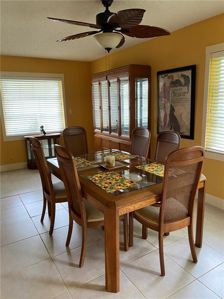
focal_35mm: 26
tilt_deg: -10.0
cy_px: 150
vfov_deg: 67.3
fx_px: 224
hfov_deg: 53.1
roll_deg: +2.3
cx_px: 112
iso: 160
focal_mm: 4.25
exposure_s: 1/60
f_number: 1.8
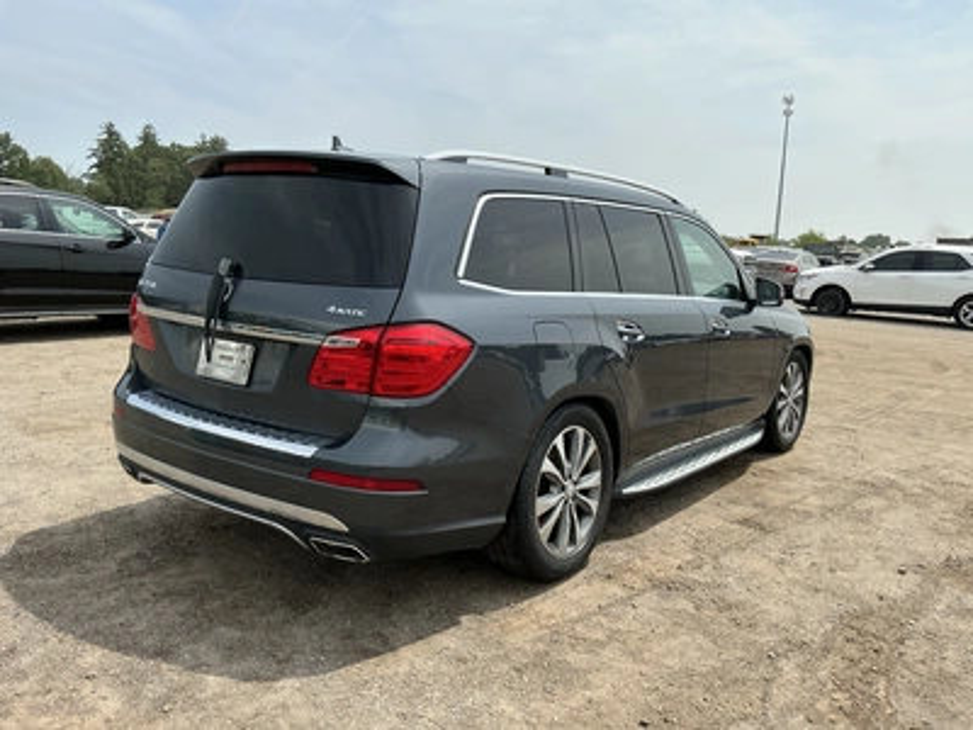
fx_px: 787
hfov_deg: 63.4
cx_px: 486
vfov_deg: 49.7
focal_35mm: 28
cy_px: 365
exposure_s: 1/2141
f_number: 1.8
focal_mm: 3
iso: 25
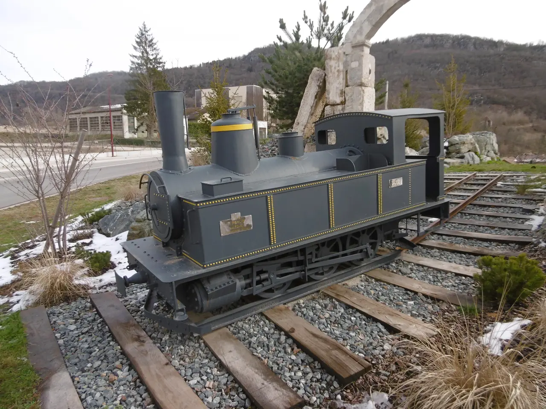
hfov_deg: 71.6
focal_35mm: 24
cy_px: 204
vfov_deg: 56.8
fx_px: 379
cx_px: 273
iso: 100
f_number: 3.1
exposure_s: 1/640
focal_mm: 4.3
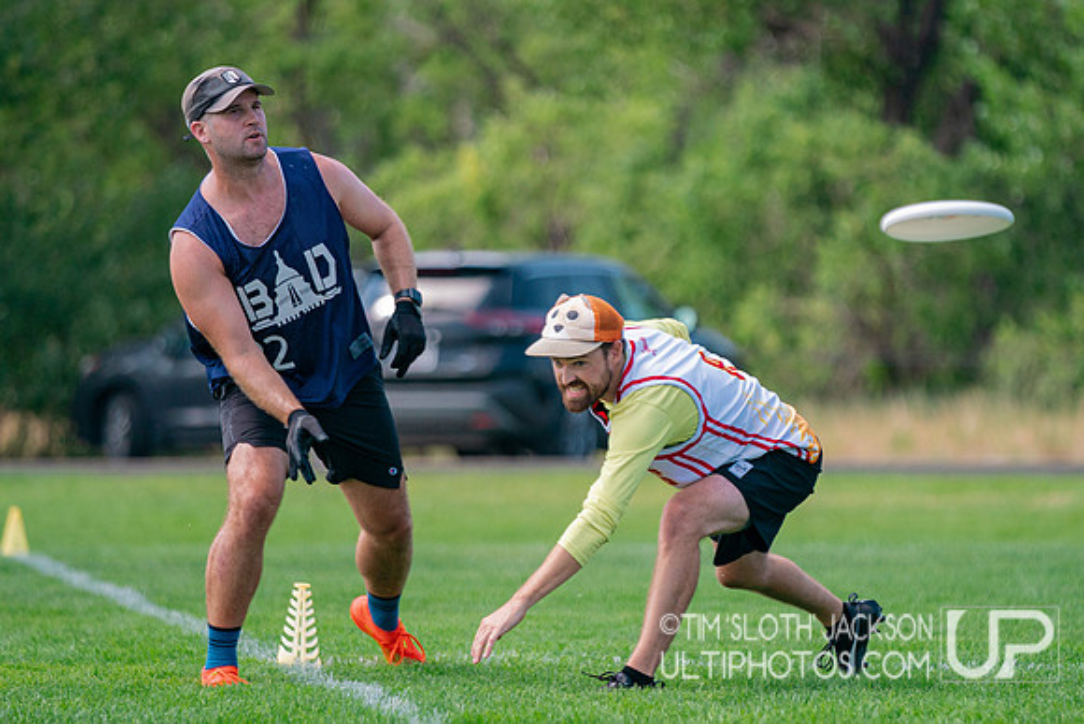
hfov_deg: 7.5
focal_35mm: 276
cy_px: 353
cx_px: 570
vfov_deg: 5.0
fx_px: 8298
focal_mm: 200
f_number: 2.8
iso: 500
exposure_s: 1/5000
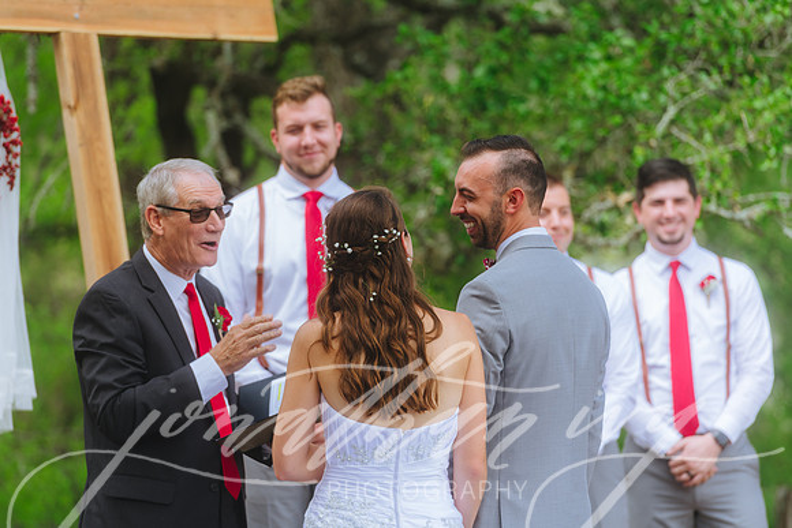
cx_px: 396
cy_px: 264
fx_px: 4401
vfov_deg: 6.9
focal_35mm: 200
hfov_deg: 10.3
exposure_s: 1/250
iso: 125
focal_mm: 200
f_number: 2.8
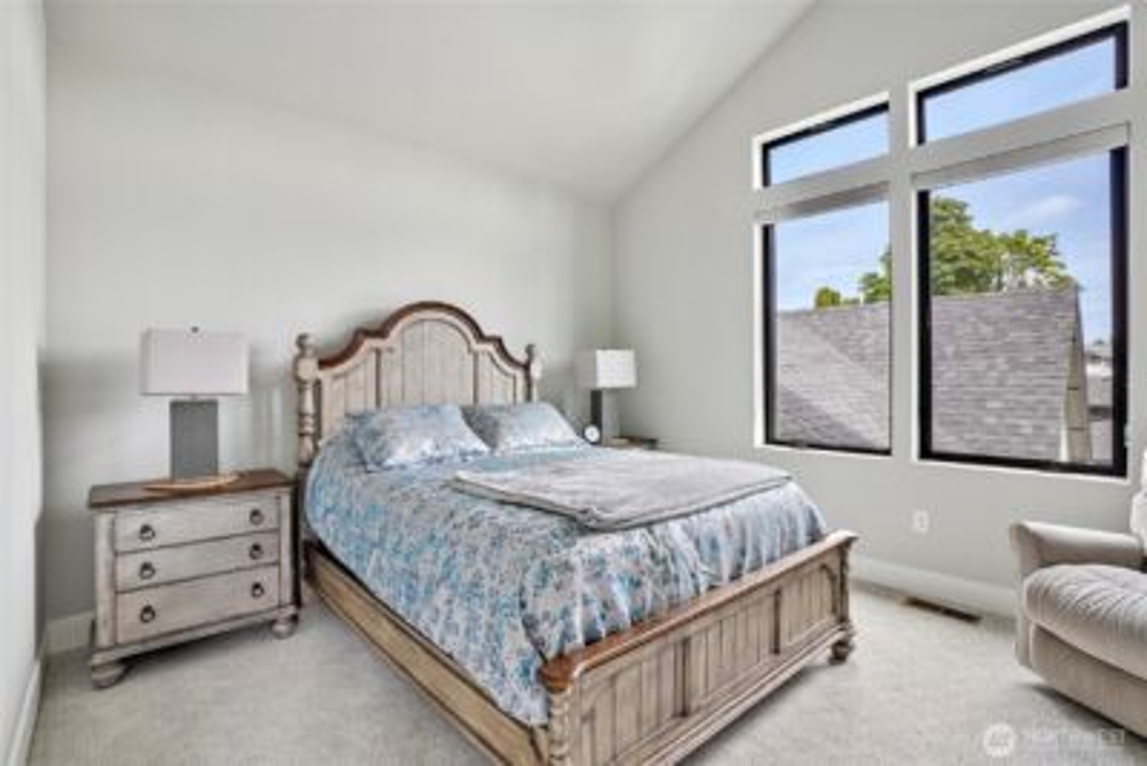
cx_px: 574
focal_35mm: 16
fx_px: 510
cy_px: 383
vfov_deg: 73.8
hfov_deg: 96.7
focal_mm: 16
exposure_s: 1/25
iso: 400
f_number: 8
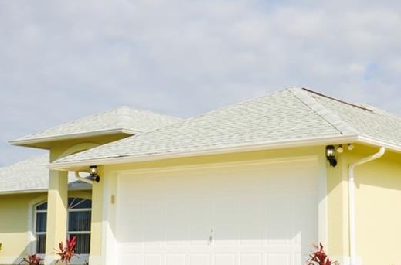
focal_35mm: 71
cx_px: 228
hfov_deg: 28.5
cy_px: 160
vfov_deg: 19.1
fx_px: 789
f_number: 18
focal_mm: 24
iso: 100
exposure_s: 1/200
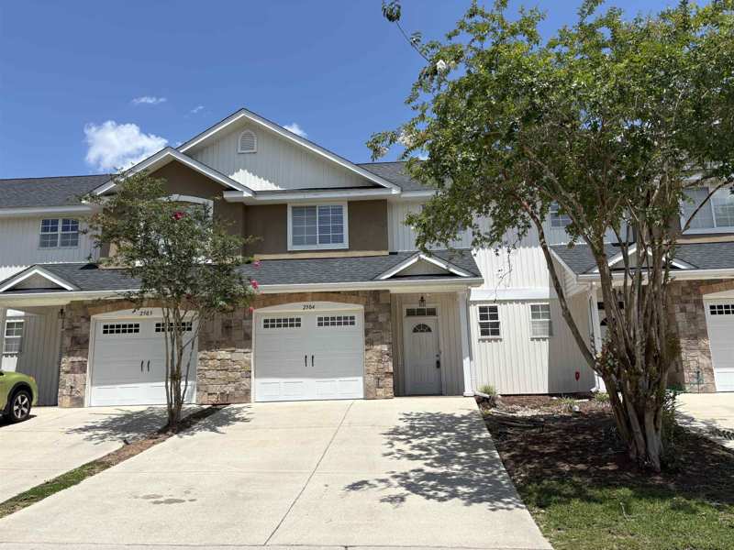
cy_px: 275
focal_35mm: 26
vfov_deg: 53.1
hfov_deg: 67.3
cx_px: 367
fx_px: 551
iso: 50
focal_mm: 5.96
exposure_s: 1/4608
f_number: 1.6
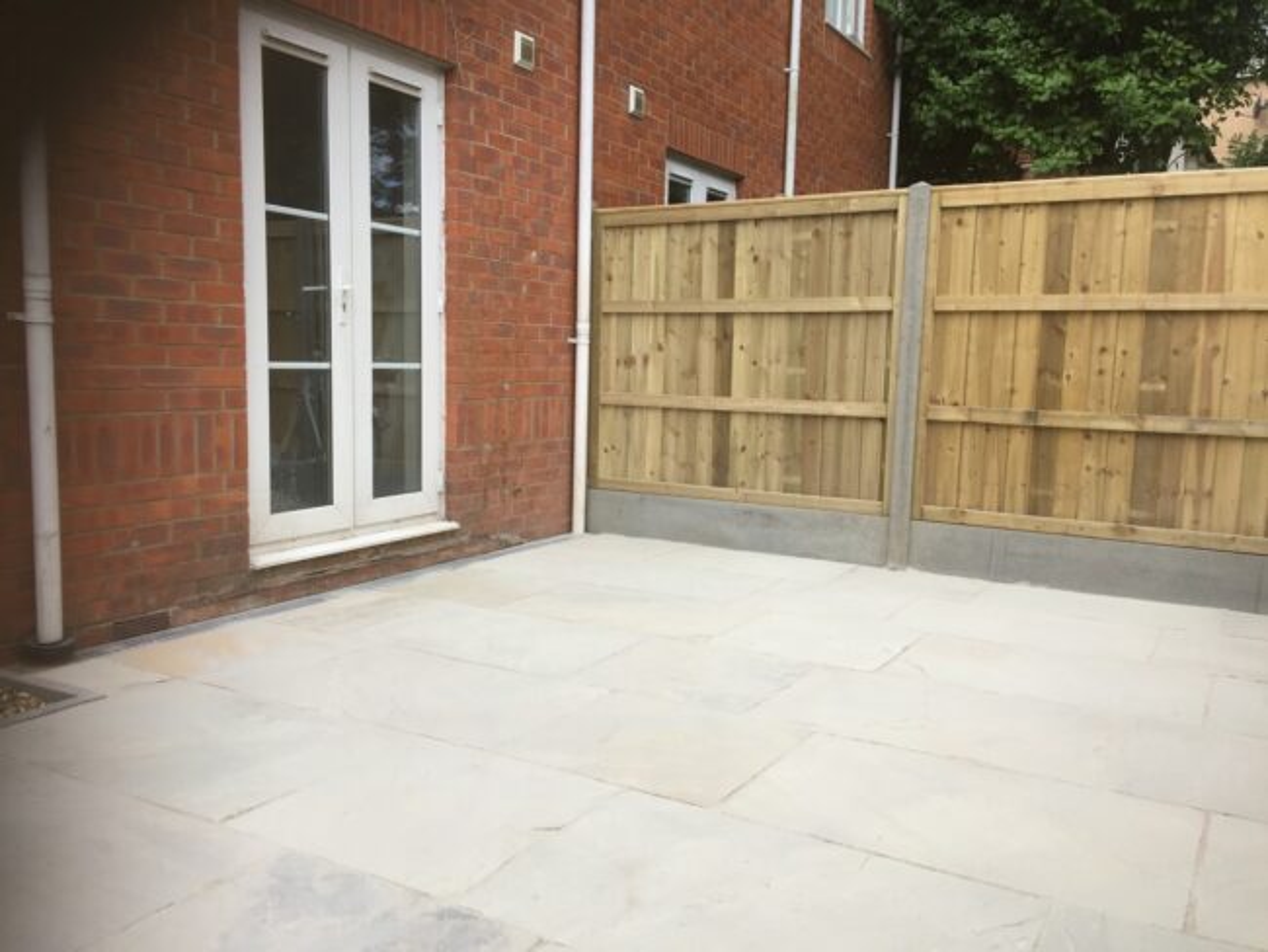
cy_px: 476
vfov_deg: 48.3
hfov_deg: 61.6
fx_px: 1063
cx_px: 634
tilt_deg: -7.5
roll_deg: -1.2
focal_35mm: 29
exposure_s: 1/775
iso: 32
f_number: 2.2
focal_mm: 4.15
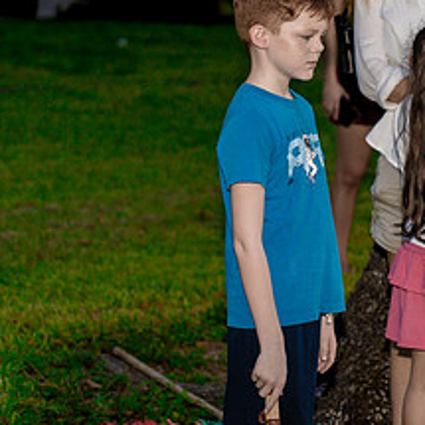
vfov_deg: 10.2
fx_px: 2389
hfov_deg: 10.1
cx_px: 312
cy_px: 149
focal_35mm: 172
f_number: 3.2
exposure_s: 1/250
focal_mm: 75
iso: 1250
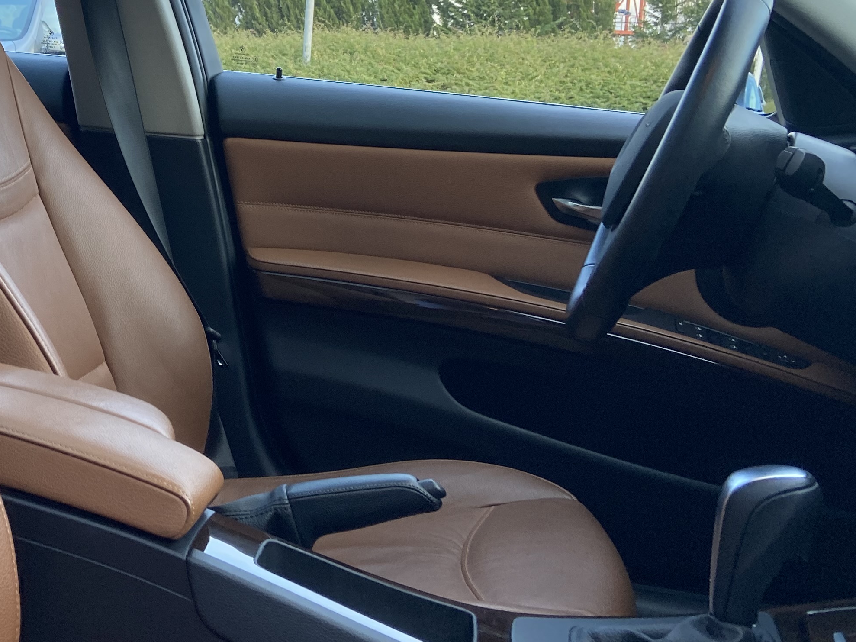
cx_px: 102
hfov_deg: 34.4
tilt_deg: +0.3
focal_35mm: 53
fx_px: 1310
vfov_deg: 26.7
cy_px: 79
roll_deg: -2.8
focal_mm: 4.25
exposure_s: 1/121
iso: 80
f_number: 1.8
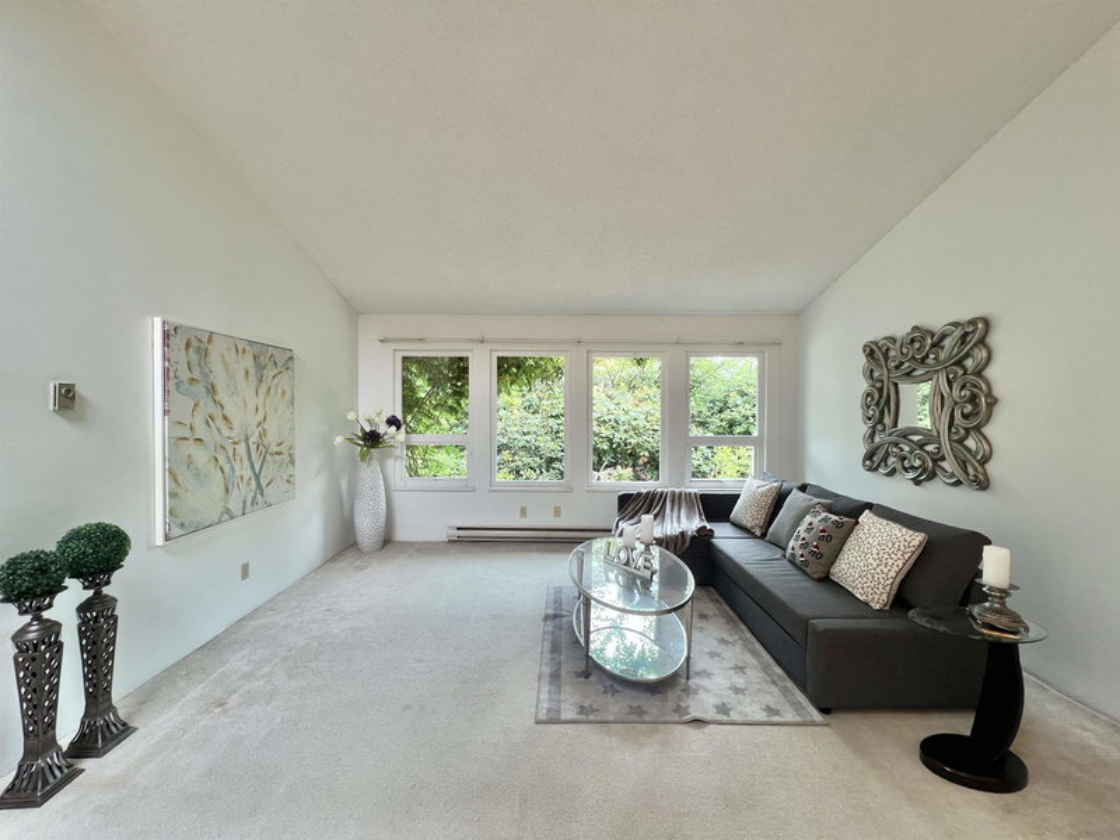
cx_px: 560
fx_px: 421
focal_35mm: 13
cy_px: 420
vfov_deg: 89.9
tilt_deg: -0.7
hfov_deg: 106.2
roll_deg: -0.6
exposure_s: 1/120
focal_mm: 1.57
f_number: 1.8
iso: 50
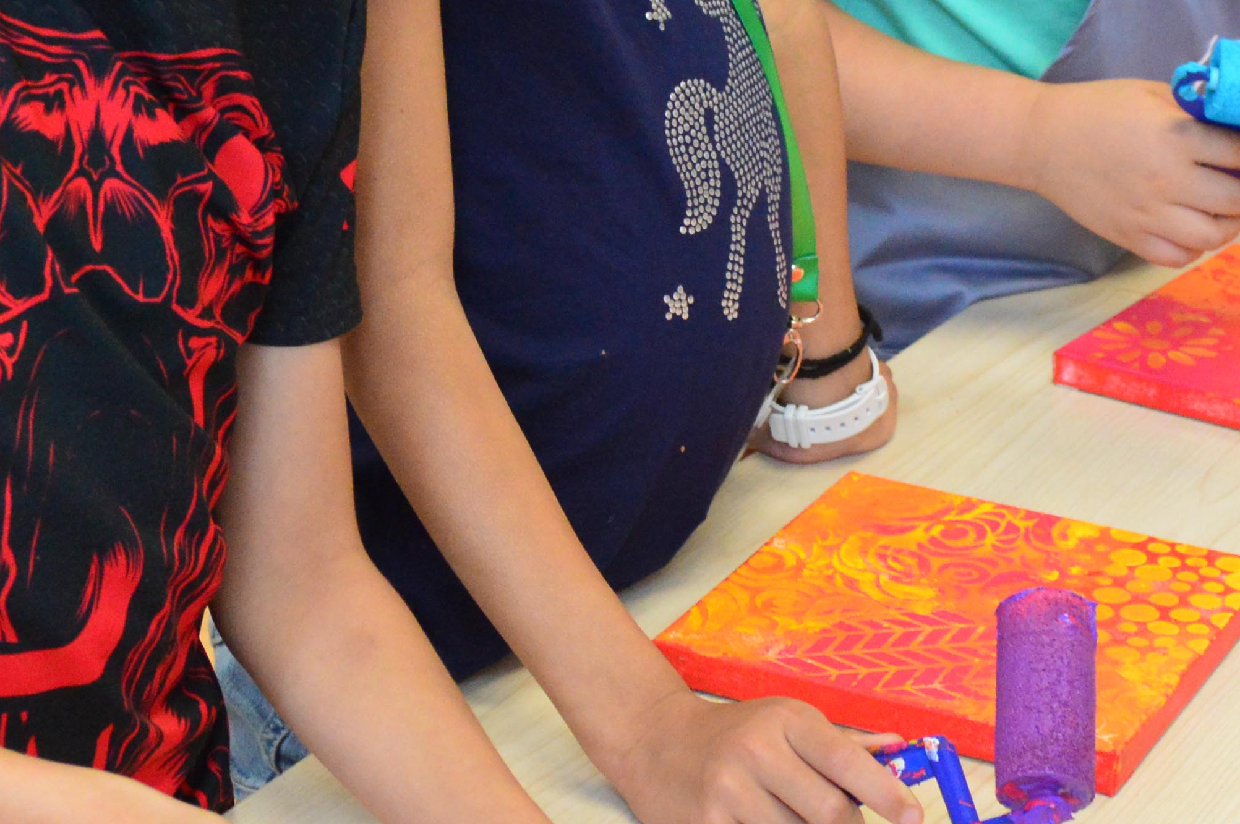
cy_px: 233
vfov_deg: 13.8
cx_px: 667
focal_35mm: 99
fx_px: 3407
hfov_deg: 20.6
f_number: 5
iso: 1600
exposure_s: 1/100
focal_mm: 22
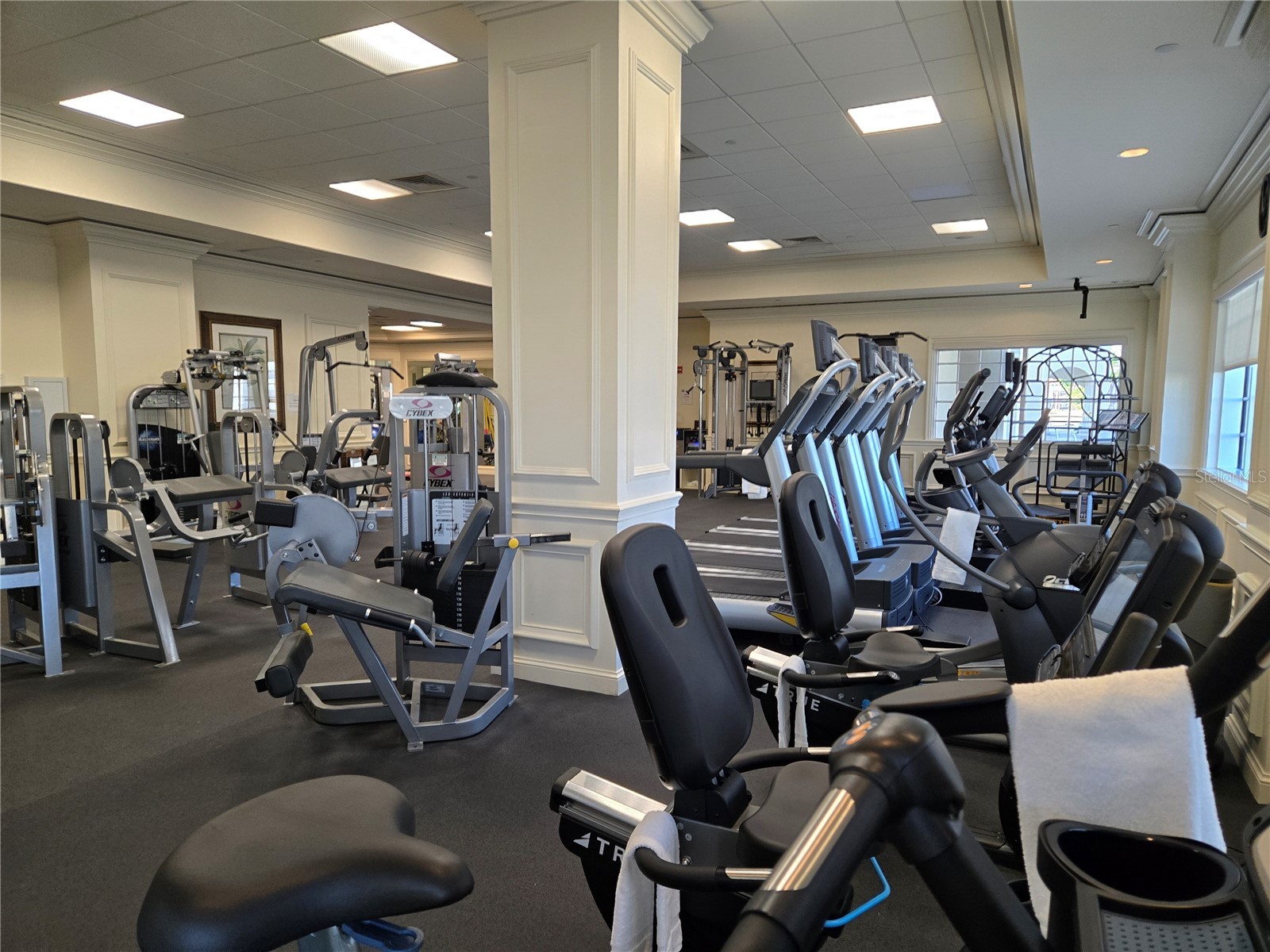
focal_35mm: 23
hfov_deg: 73.9
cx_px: 635
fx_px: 844
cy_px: 476
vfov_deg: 58.9
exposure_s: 1/120
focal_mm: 5.4
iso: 250
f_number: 1.8
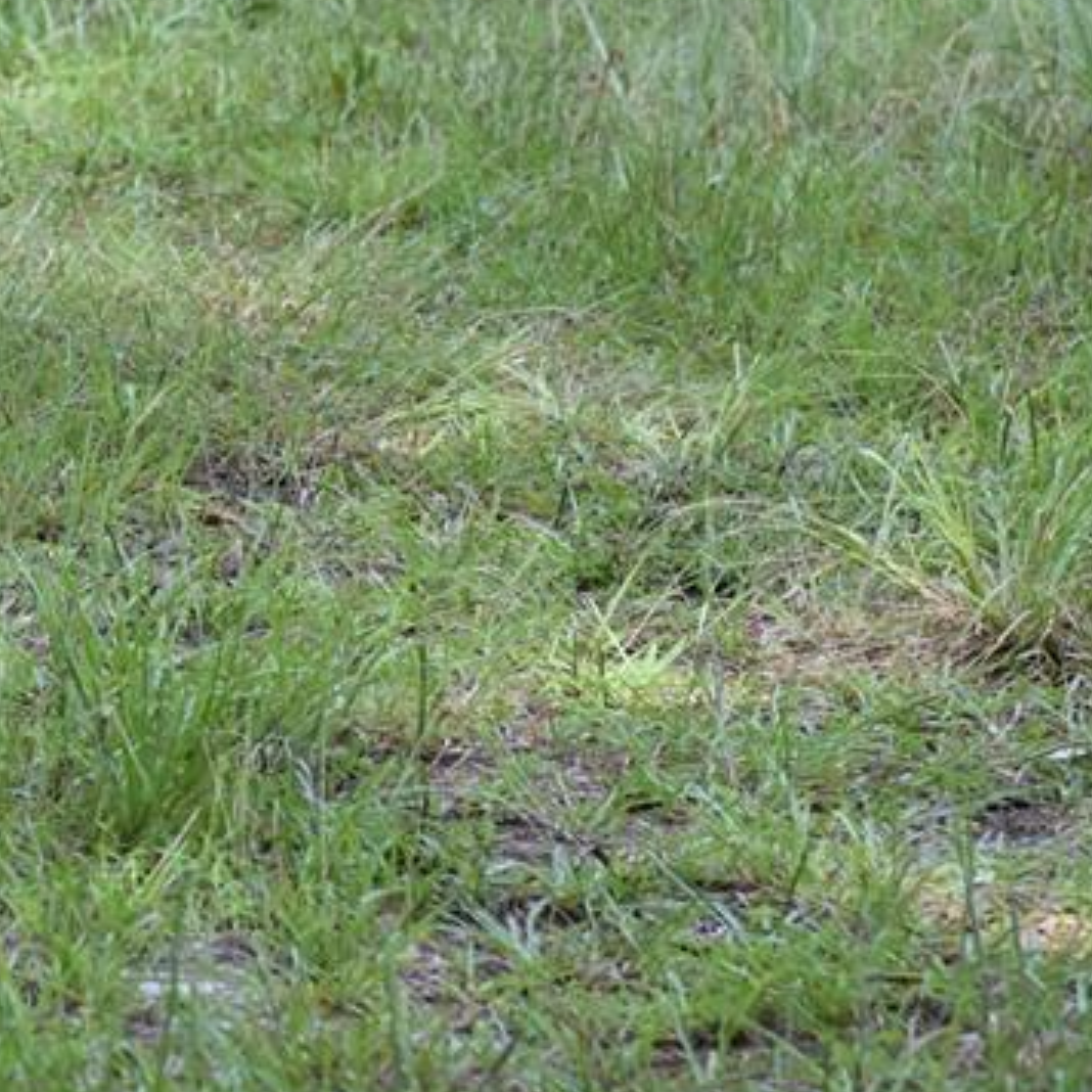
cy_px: 311
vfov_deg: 6.0
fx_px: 10457
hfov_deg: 5.9
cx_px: -405
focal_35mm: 293
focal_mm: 120
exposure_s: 1/500
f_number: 5.6
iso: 1250
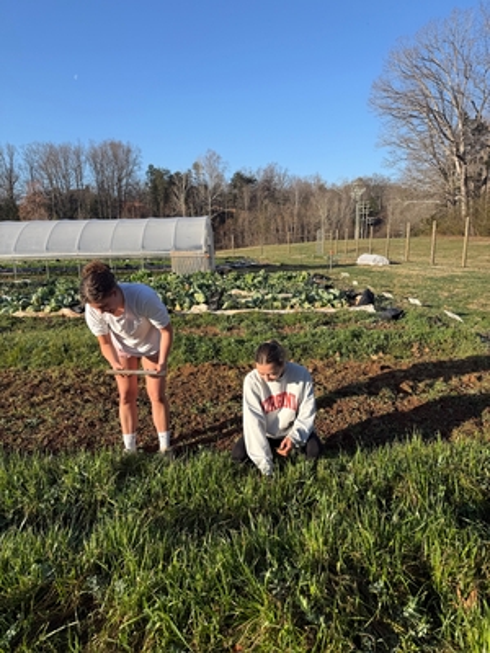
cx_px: 245
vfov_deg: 71.6
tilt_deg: -11.7
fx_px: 453
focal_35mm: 24
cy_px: 326
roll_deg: -1.3
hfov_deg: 56.8
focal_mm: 6.76
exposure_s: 1/2801
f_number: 1.78
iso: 80
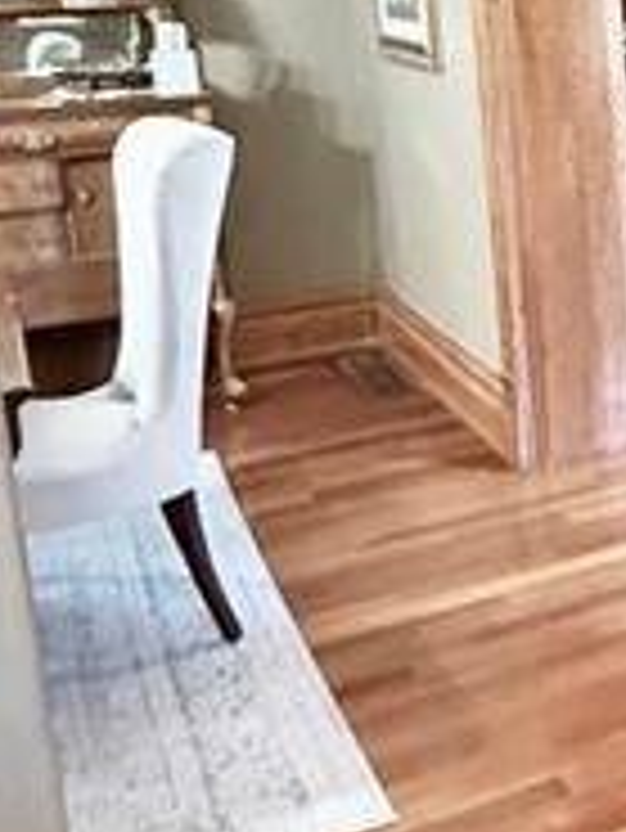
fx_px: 1397
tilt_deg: -10.3
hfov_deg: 20.6
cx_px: 1004
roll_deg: +0.4
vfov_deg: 32.5
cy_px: 198
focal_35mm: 58
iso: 1250
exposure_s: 1/60
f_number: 2.2
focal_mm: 2.22
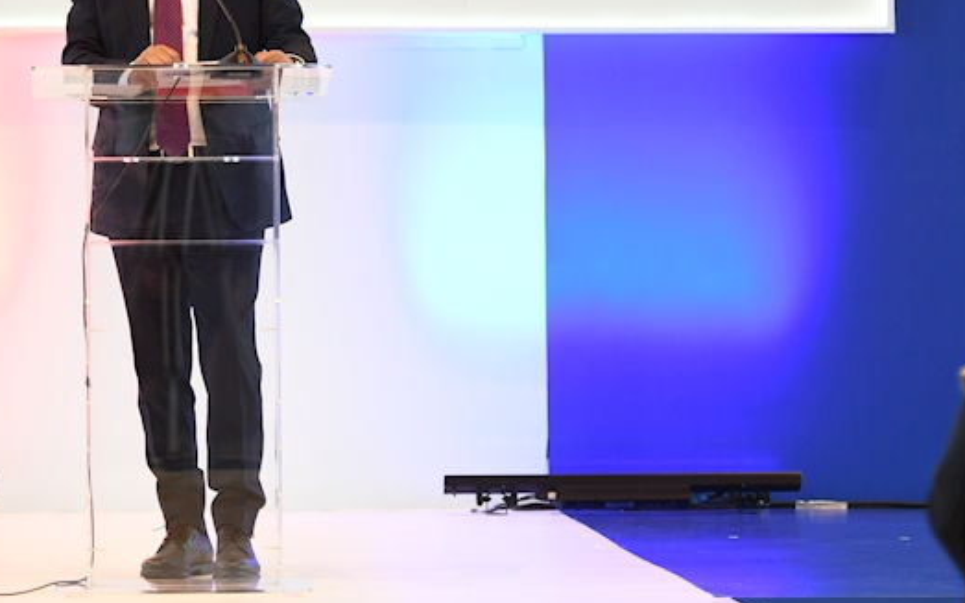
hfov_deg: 9.4
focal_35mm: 222
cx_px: 196
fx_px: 5839
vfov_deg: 5.9
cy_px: -96
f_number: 3.2
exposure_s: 1/160
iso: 800
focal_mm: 95
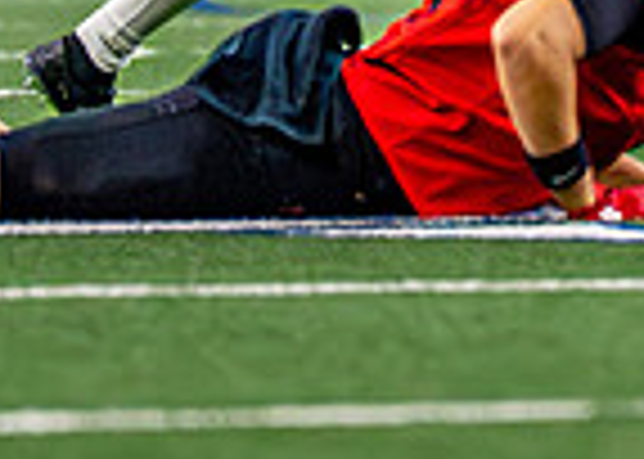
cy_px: -317
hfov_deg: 1.6
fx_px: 23254
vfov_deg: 1.1
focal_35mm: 1272
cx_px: 405
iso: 5000
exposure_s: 1/2000
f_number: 2.8
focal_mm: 200
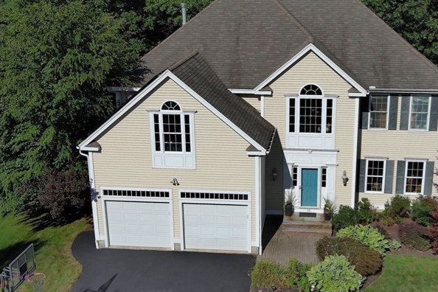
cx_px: 265
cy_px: 135
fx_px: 608
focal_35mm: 50
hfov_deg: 39.4
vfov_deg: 27.0
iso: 103
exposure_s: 1/3745
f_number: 2.8
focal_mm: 10.57
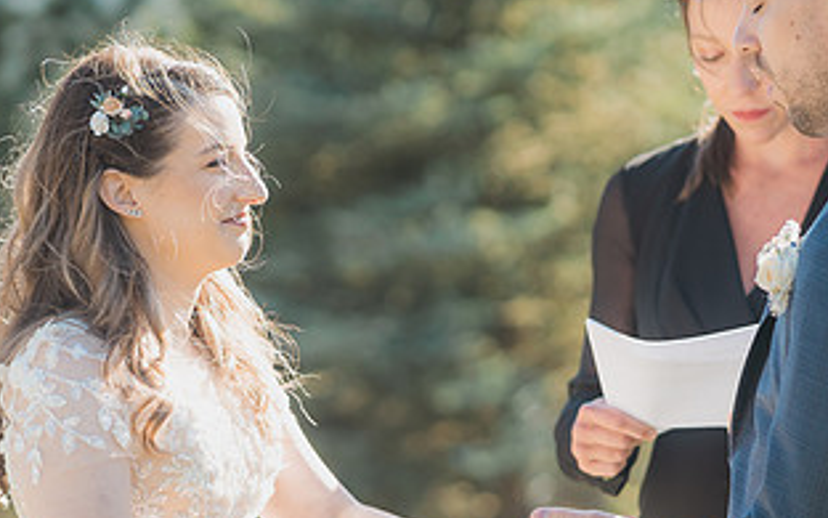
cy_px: 307
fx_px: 3746
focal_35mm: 166
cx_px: 496
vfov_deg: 7.9
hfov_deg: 12.6
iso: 200
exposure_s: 1/1250
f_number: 2.5
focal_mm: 85
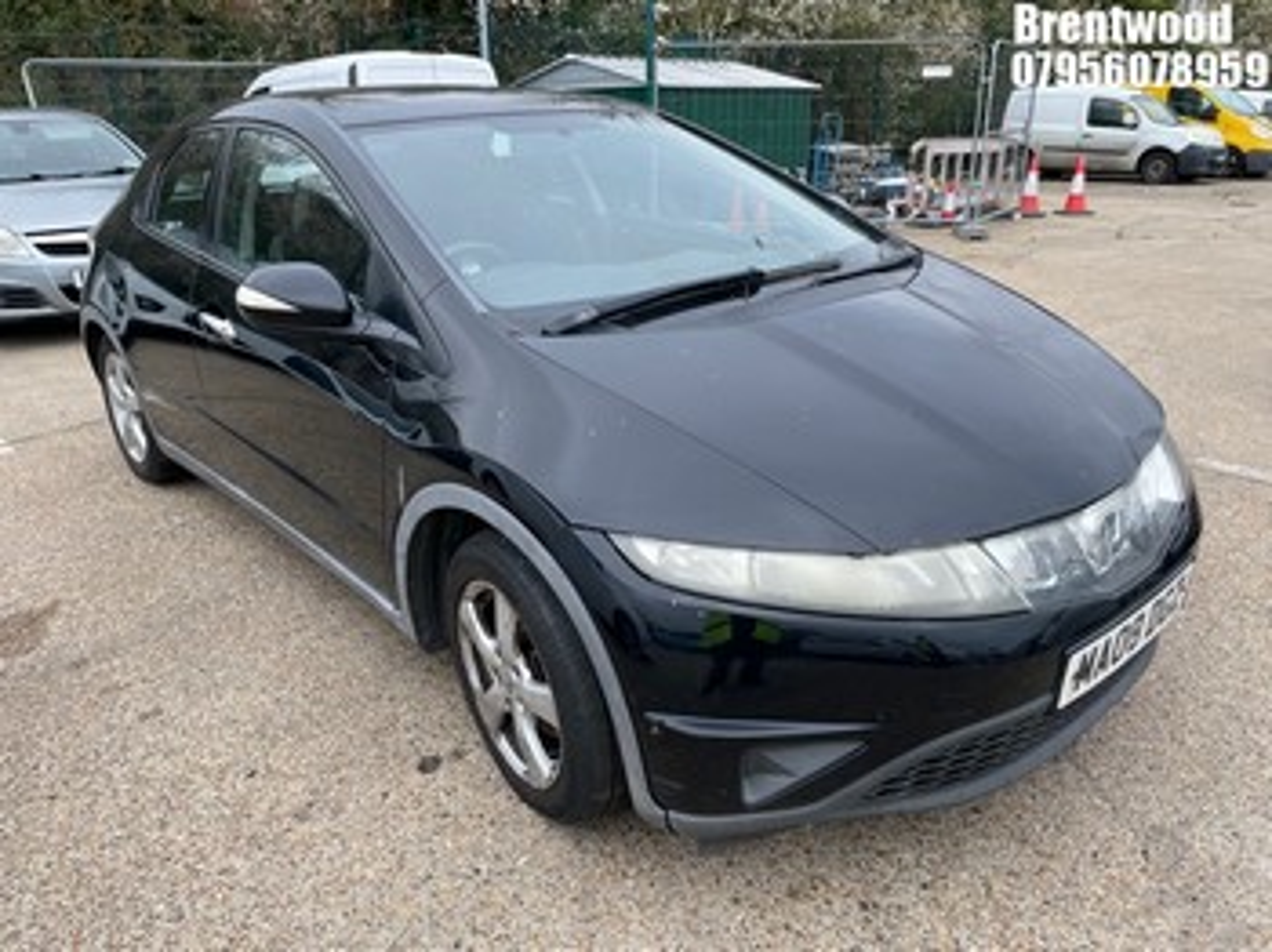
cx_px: 636
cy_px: 476
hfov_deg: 67.3
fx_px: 955
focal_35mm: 26
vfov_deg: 53.0
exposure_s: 1/759
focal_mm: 4.2
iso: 32
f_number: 1.6
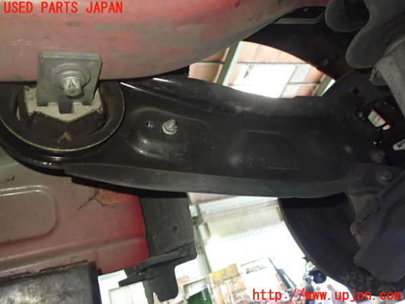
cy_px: 152
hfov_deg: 60.0
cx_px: 202
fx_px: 351
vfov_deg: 46.8
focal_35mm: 30
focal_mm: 5.4
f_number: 2.3
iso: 800
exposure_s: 1/30
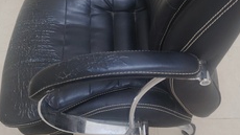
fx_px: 331
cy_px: 33
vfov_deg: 22.8
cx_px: 116
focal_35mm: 52
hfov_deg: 39.9
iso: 2247
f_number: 1.75
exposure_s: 1/25
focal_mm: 5.25
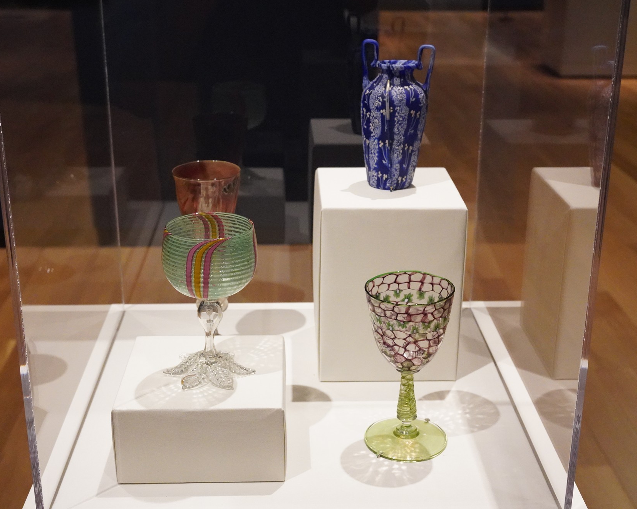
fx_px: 792
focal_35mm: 42
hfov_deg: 43.8
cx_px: 313
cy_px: 255
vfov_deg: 35.7
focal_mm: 37
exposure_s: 1/100
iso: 10000
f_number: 7.1
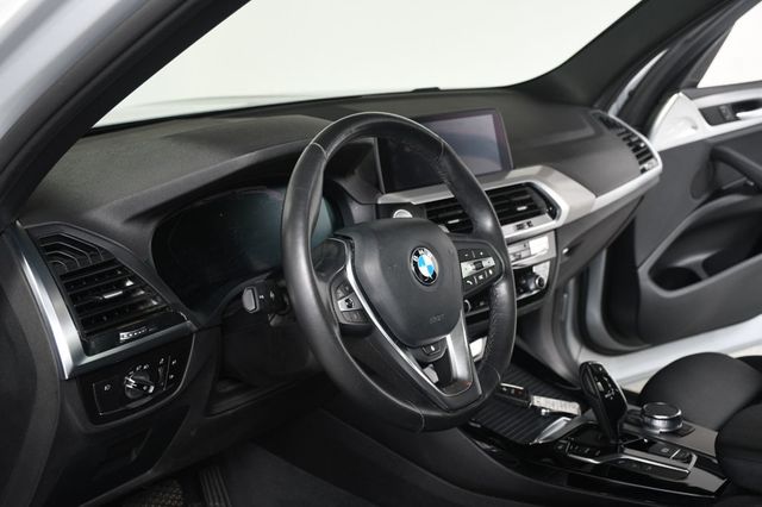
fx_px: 952
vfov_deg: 29.8
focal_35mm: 45
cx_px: 381
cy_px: 254
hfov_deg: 43.6
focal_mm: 30
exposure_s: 1/160
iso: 100
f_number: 4
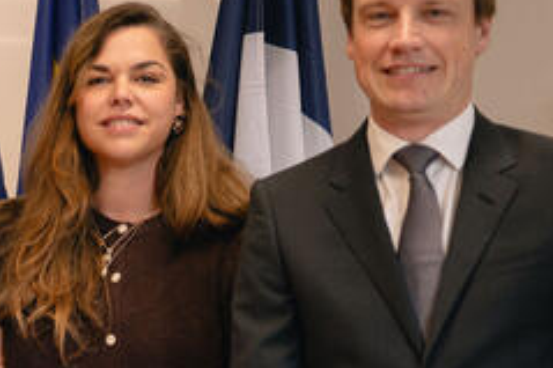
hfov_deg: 15.4
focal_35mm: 120
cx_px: -338
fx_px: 1842
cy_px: 310
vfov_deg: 11.4
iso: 200
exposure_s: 1/100
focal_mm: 36.8
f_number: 2.8
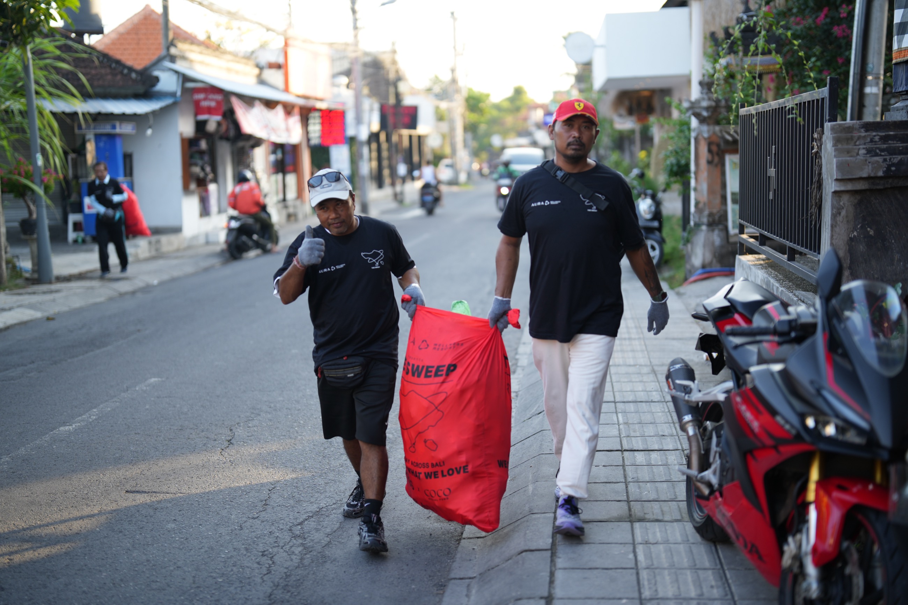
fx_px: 1261
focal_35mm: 50
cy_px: 302
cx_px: 454
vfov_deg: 27.0
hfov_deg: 39.6
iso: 125
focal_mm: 50
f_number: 1.2
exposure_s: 1/640
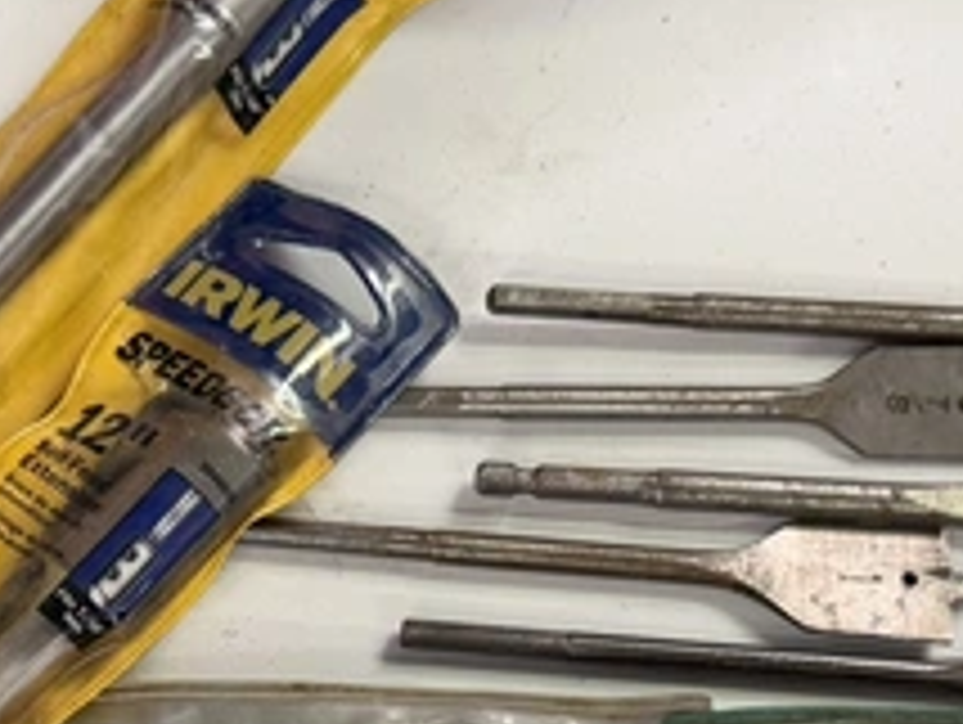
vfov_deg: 17.0
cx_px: 238
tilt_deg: -77.0
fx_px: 2339
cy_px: 803
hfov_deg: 23.0
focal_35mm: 84
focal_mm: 6.76
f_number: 1.78
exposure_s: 1/117
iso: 200
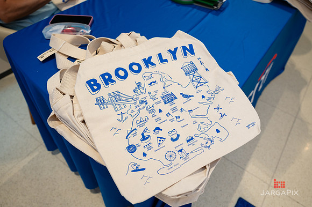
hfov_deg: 69.8
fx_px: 223
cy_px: 104
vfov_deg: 49.8
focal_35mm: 26
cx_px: 157
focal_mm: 25.5
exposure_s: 1/160
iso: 400
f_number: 4
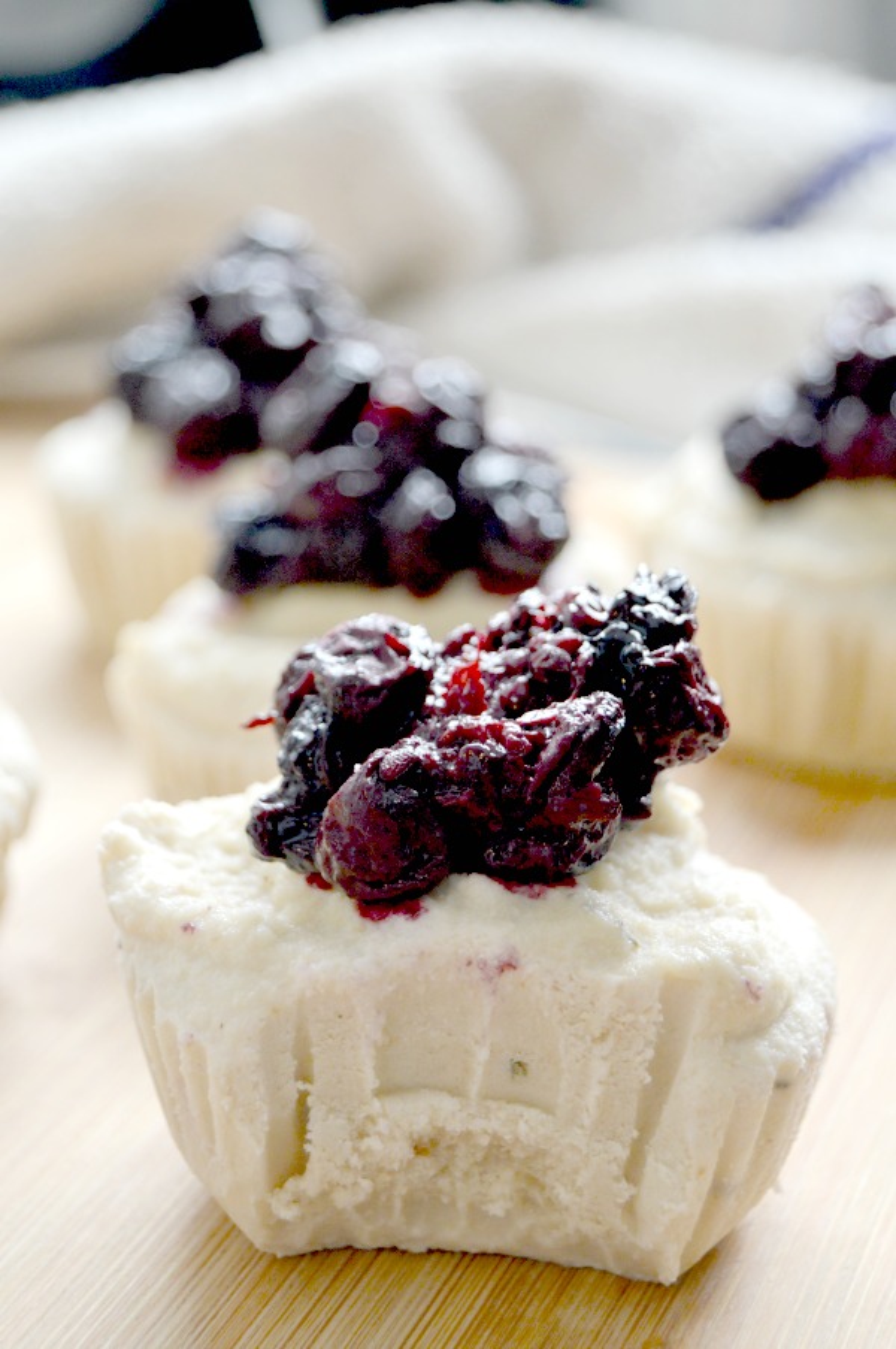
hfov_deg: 16.5
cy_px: 674
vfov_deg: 24.6
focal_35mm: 82
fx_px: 3087
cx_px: 448
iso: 400
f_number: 5.6
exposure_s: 1/100
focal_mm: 55
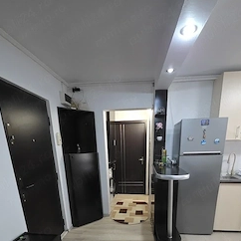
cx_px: 124
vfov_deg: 70.6
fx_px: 150
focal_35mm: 19
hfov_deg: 77.7
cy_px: 190
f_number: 1.9
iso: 800
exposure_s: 1/50
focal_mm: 2.2
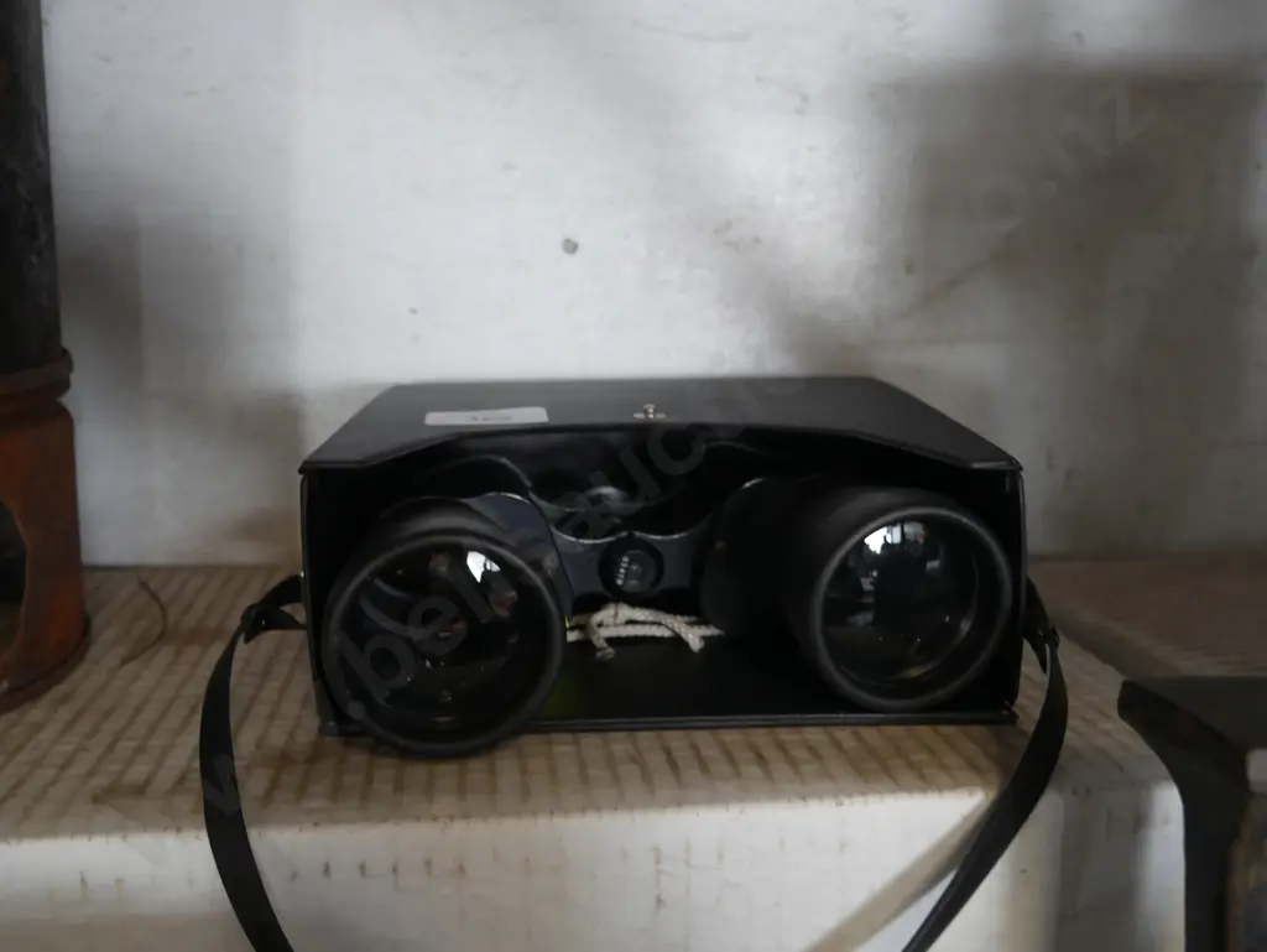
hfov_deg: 56.8
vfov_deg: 44.2
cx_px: 634
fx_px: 1172
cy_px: 476
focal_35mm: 32
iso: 800
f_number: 3.6
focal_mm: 16
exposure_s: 1/60
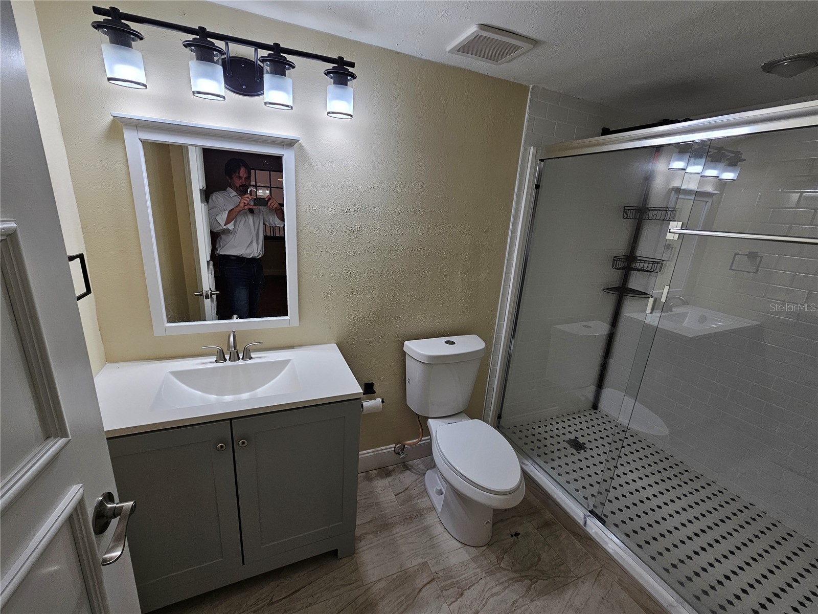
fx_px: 307
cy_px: 307
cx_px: 409
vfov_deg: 89.9
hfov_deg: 106.2
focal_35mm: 13
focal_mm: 2.2
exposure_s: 1/120
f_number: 2.2
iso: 50
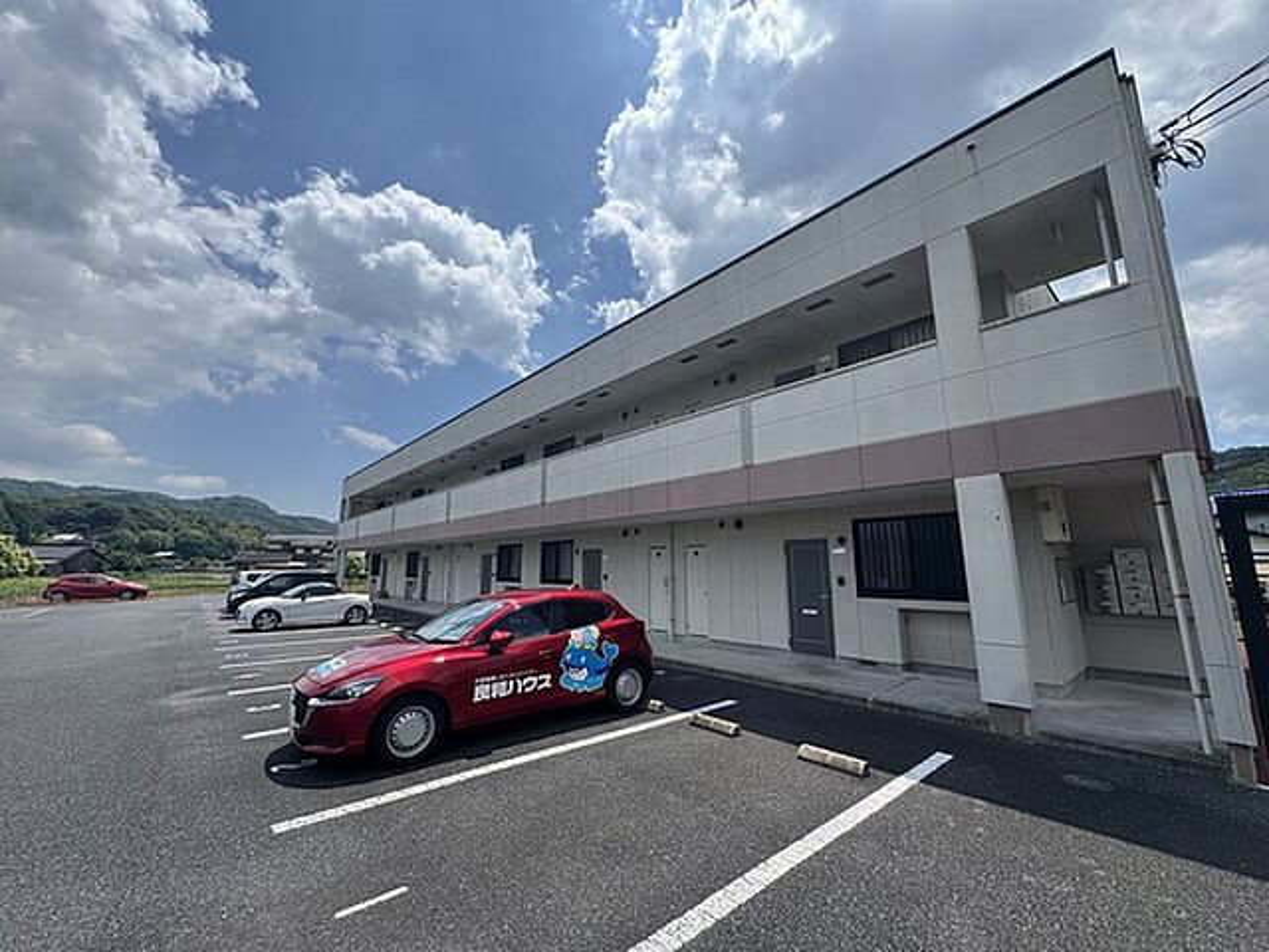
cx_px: 634
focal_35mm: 14
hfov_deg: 102.1
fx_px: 513
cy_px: 476
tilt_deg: +9.8
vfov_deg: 85.7
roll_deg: +0.5
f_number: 2.2
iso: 50
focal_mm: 2.22
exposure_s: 1/2146
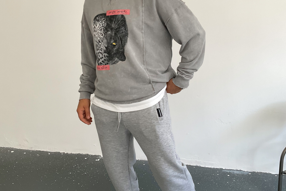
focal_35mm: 41
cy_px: 72
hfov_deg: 47.4
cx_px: 140
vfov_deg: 32.5
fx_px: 326
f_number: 1.8
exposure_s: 1/120
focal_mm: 3
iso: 50
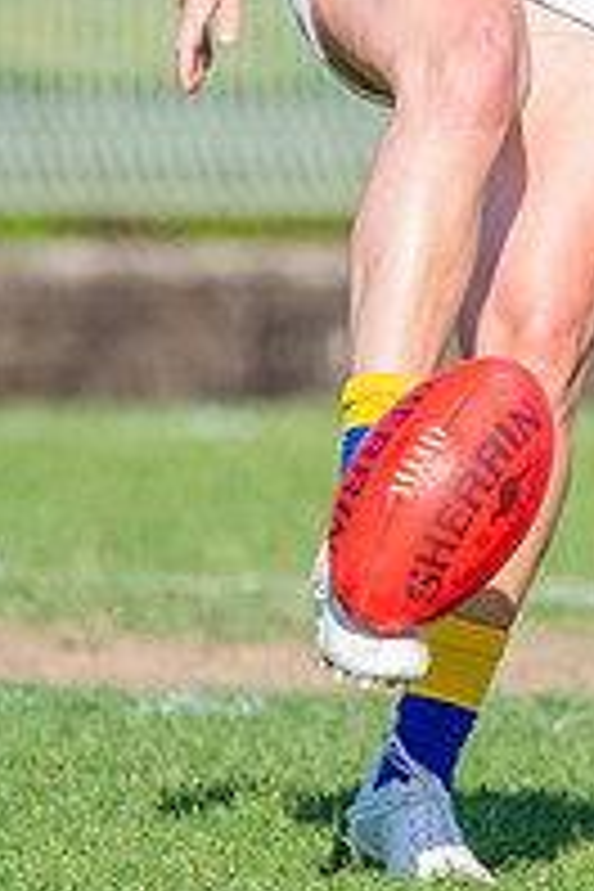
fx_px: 56747
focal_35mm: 2293
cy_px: -4
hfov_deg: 0.6
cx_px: 592
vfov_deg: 0.9
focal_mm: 550
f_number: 9
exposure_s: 1/1600
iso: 800
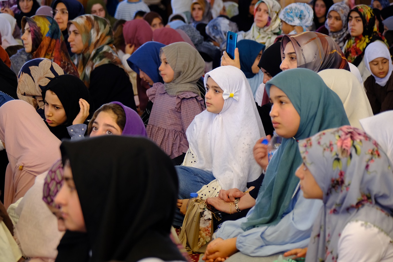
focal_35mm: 120
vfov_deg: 11.4
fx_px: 1310
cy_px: 131
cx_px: 196
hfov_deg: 17.1
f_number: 4
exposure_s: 1/80
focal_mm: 80
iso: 2000
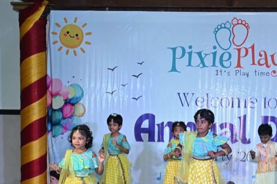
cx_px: 201
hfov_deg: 34.6
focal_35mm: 57
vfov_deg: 23.5
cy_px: 145
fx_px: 437
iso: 400
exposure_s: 1/160
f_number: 6.3
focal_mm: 34.5
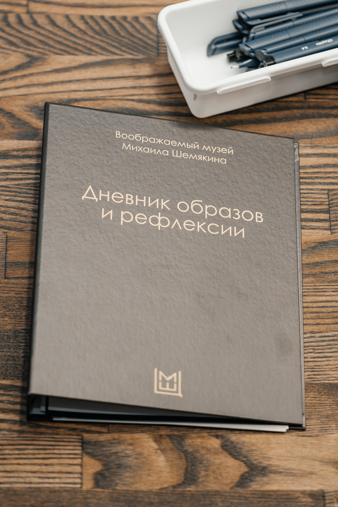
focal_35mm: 122
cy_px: 230
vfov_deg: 16.8
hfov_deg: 11.3
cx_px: 172
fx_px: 1713
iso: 800
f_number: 2.8
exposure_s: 1/320
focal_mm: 70
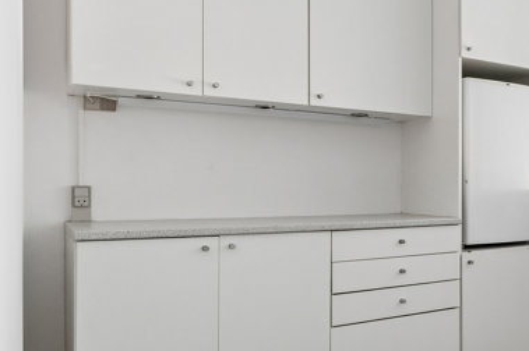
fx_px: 558
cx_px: 535
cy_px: 187
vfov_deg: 35.0
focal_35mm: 38
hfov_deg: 43.2
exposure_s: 1/3.33
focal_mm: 12
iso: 200
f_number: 10
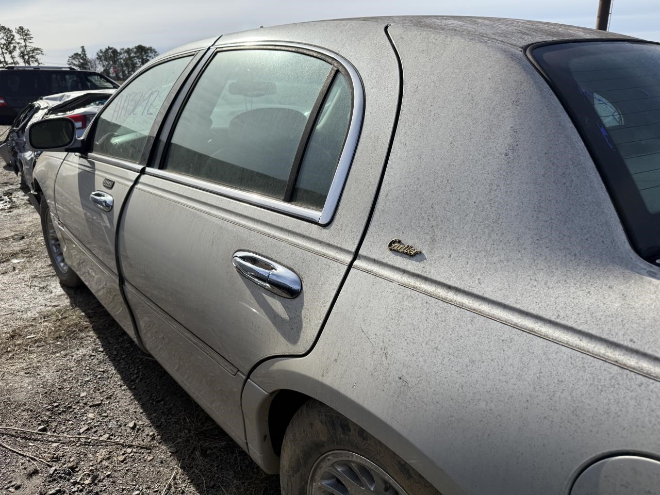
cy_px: 248
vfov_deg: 56.8
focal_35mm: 24
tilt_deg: -19.7
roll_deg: +1.6
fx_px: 458
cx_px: 330
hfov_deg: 71.6
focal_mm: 6.76
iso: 80
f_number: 1.78
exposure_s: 1/5714
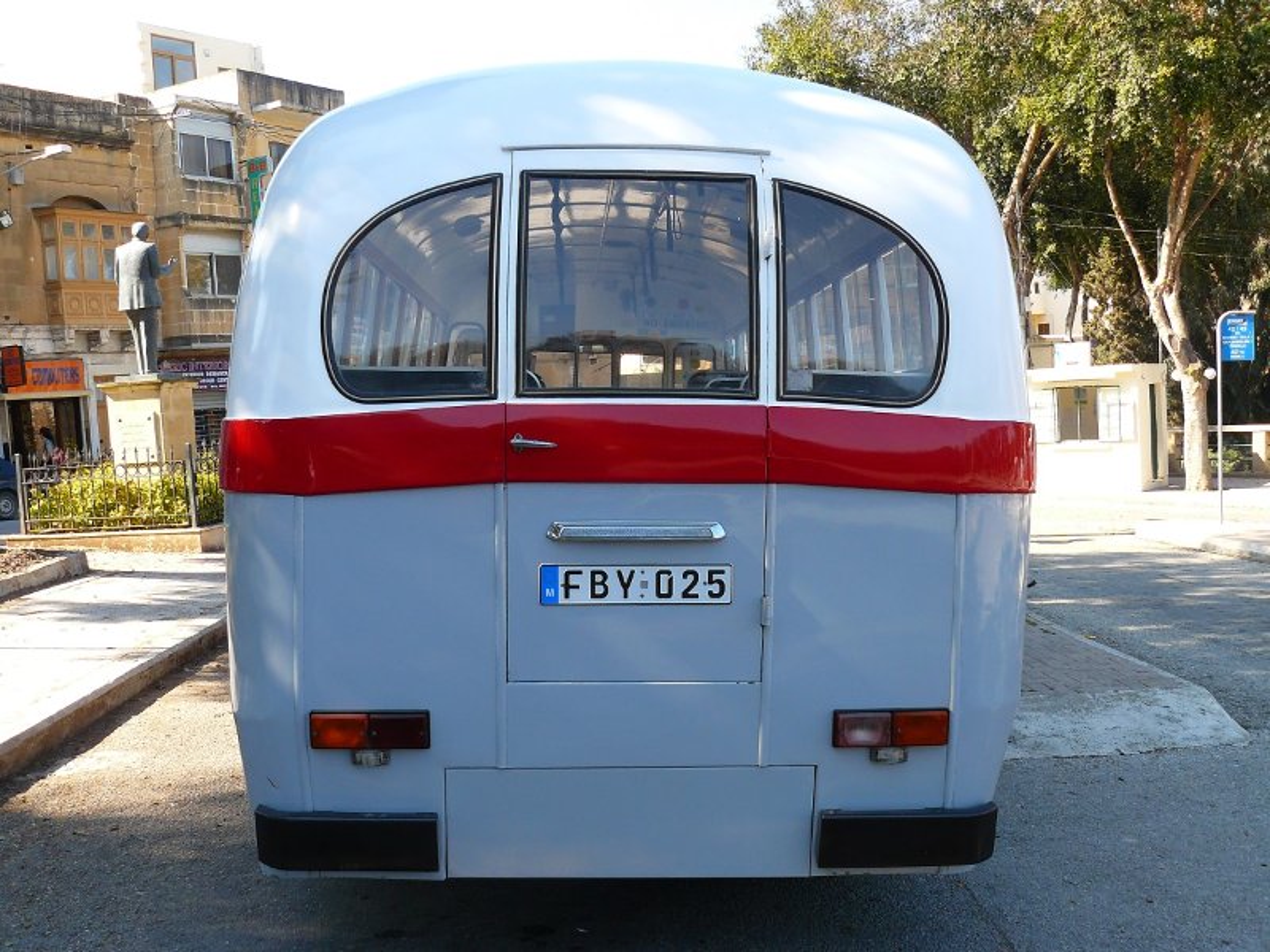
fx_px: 1321
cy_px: 476
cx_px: 635
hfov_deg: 51.4
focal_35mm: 36
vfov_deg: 39.7
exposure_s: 1/160
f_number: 4
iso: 100
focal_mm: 6
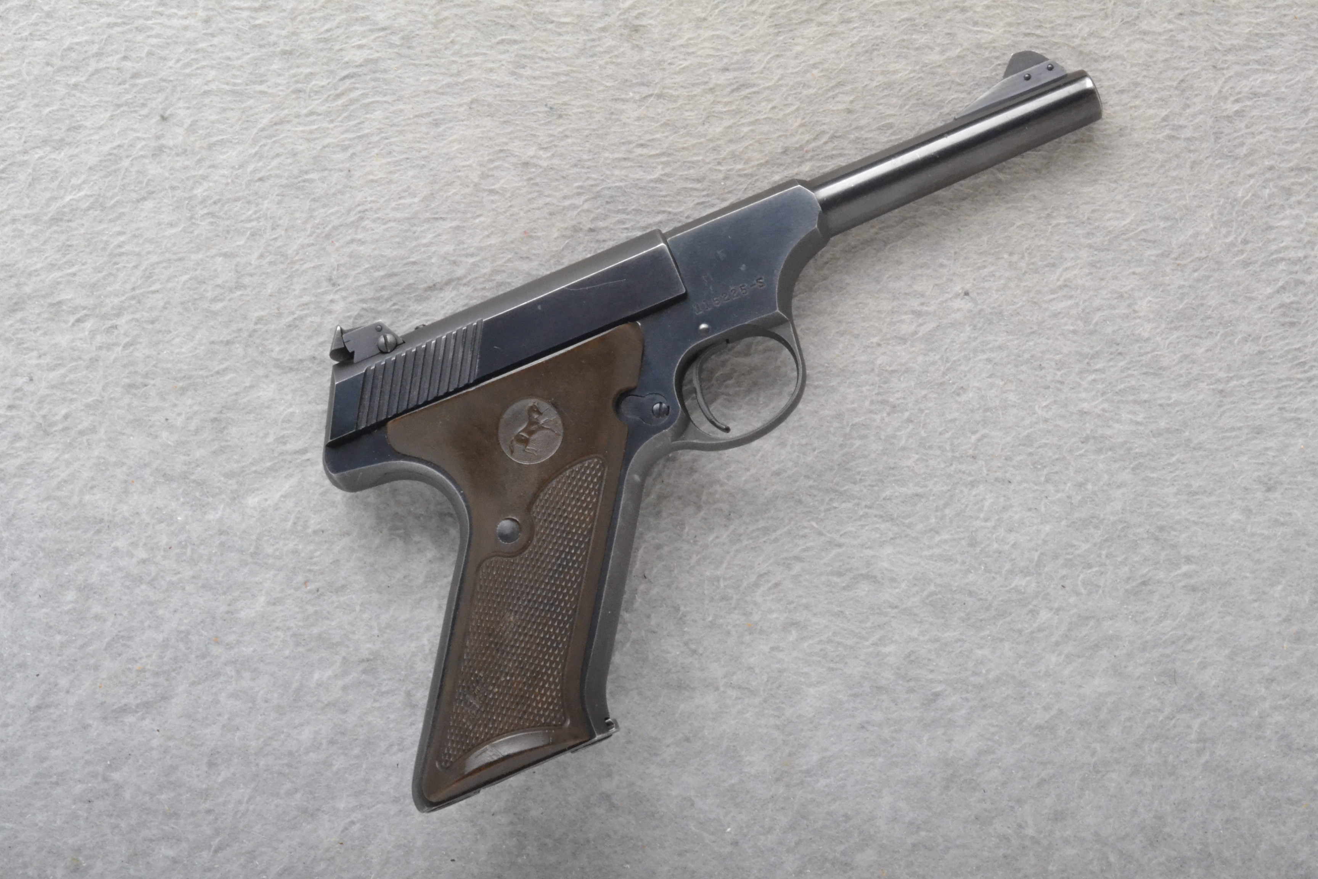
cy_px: 440
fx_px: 1977
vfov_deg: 25.1
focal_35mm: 54
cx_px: 659
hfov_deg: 36.9
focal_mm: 36
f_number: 20
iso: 3200
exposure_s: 1/160
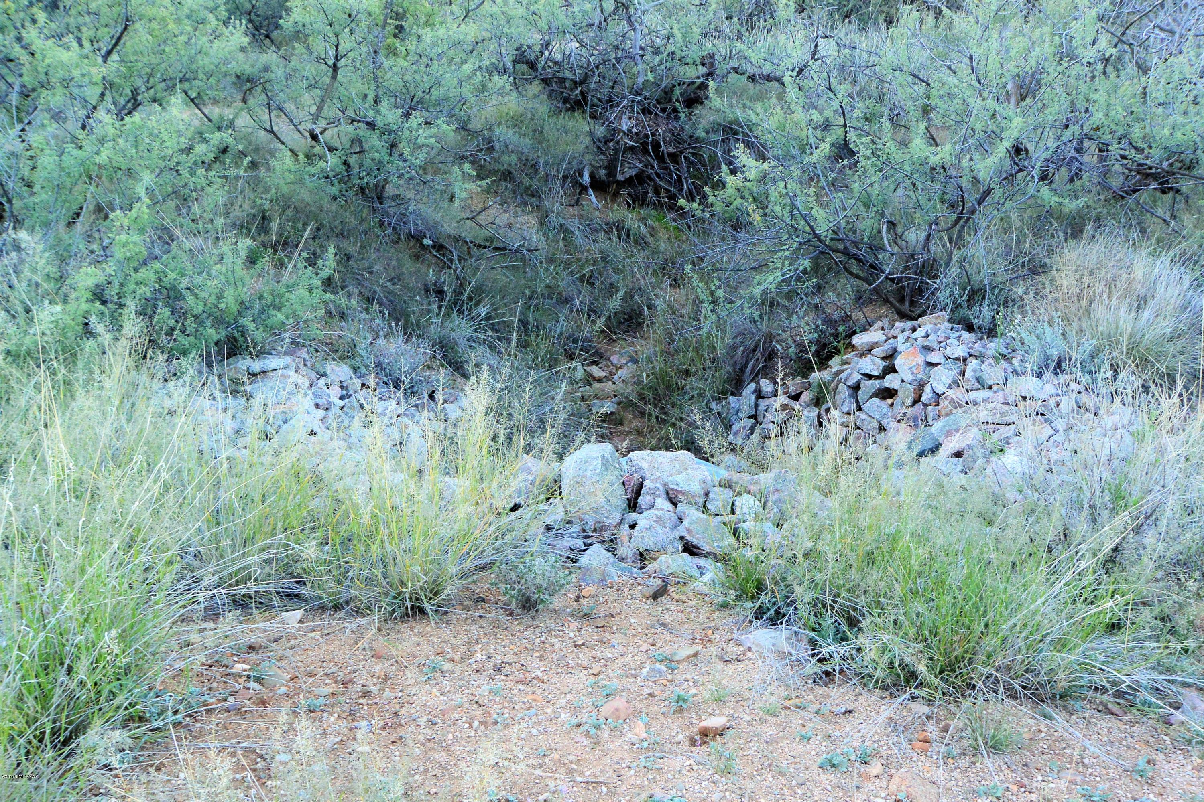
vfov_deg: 42.3
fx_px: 1037
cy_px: 401
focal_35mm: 31
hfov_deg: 60.3
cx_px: 602
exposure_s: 1/60
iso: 560
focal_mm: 11.5
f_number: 5.6
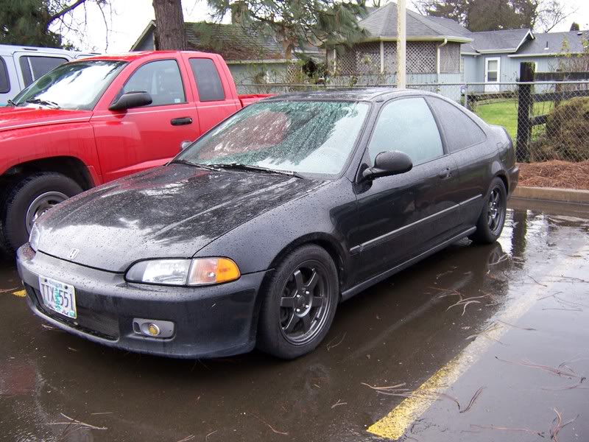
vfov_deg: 42.9
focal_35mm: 33
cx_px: 294
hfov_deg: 55.4
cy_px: 221
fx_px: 562
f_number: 2.8
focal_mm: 5.5
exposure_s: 1/90
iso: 80
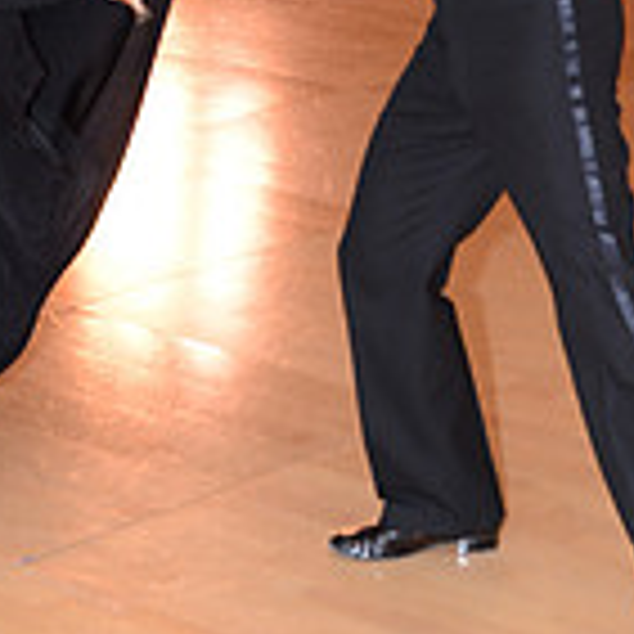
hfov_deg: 13.1
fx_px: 2756
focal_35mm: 133
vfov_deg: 12.6
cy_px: -274
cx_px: 330
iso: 800
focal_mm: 38
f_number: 5
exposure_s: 1/200
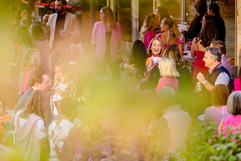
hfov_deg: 9.7
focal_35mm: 211
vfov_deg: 6.5
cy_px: 80
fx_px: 1414
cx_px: 121
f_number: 2.8
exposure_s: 1/640
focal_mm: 200
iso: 1000
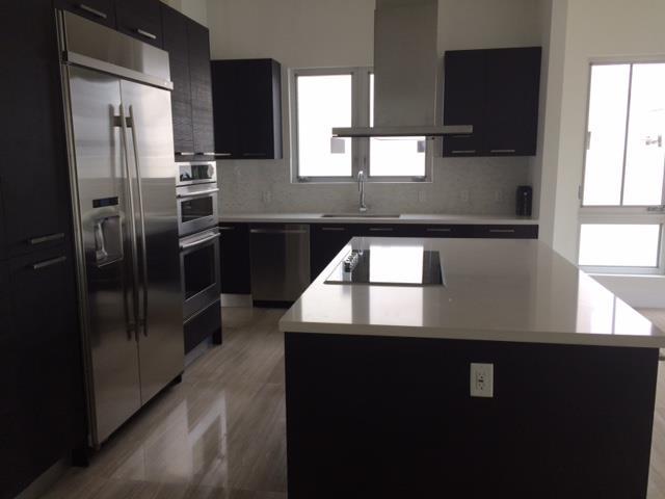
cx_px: 332
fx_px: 557
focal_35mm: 29
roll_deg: -0.1
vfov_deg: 48.2
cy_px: 250
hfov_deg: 61.7
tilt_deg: -10.6
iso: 50
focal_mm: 4.15
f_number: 2.2
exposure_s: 1/60
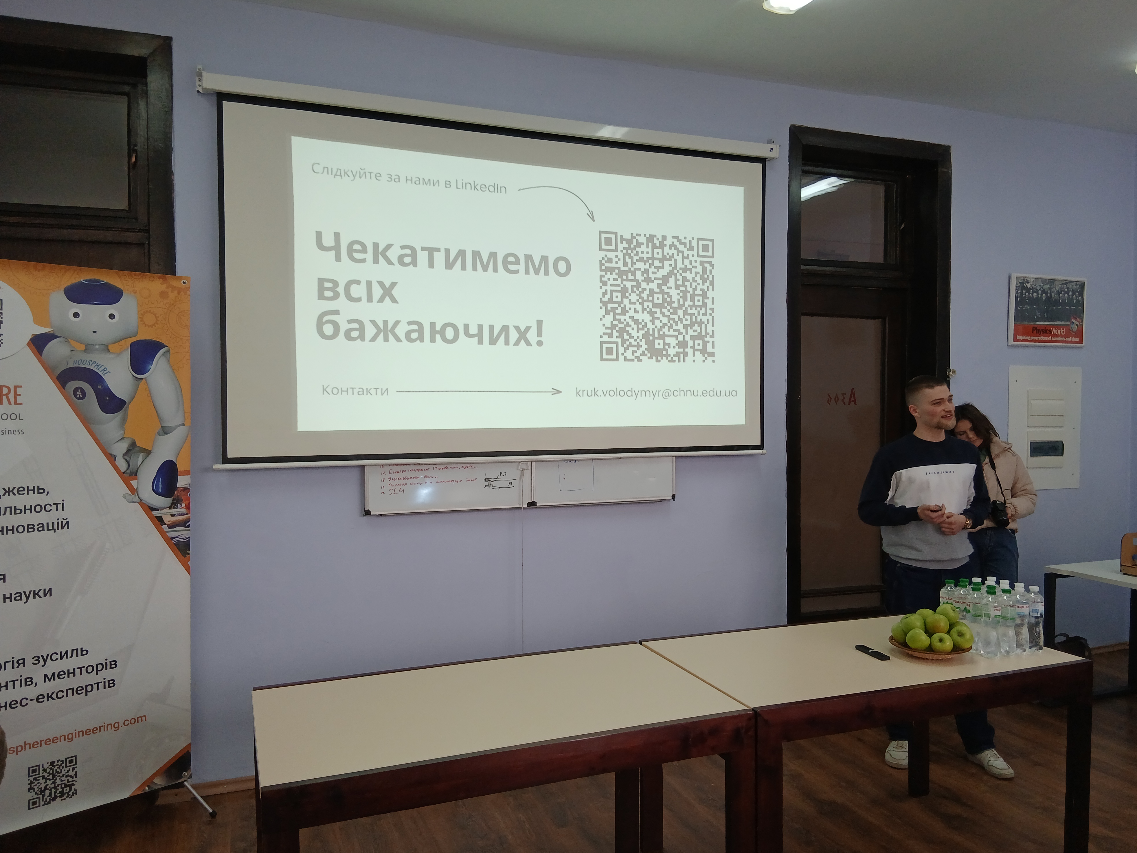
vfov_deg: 51.4
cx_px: 590
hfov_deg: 65.3
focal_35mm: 27
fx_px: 887
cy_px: 430
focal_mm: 3.98
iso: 64
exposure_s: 1/50
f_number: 1.8
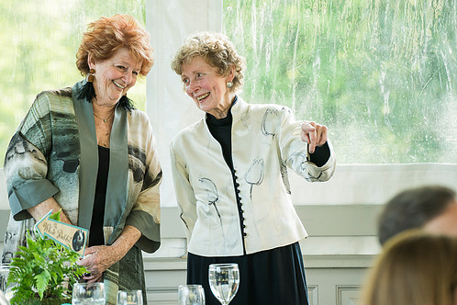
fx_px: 2361
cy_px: 141
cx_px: 217
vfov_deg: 7.4
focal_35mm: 186
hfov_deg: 11.1
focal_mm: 150
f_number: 4.5
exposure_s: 1/160
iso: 800
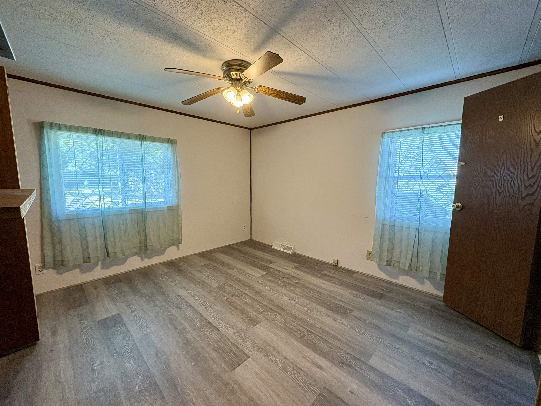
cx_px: 270
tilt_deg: -5.8
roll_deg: -0.1
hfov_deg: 102.1
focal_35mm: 14
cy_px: 203
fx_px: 219
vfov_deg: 85.7
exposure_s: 1/60
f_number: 2.2
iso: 200
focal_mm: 2.22
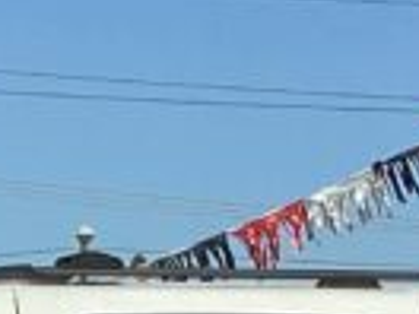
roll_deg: +0.2
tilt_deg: +0.3
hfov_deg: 8.2
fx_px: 2917
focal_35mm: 241
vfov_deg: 6.0
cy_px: 603
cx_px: 57
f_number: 2.4
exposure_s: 1/1942
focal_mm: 3.3
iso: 25
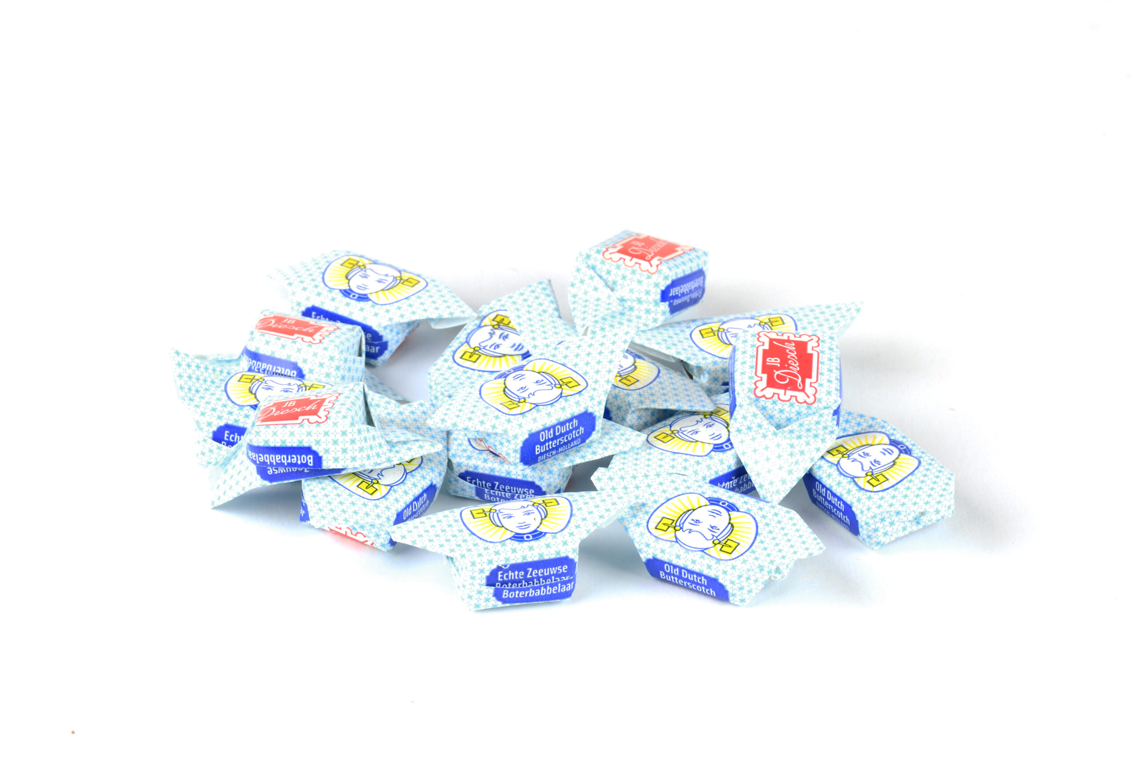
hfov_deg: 13.1
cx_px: 569
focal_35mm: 157
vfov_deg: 8.7
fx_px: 4963
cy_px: 380
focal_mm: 105
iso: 320
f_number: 20
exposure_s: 1/8
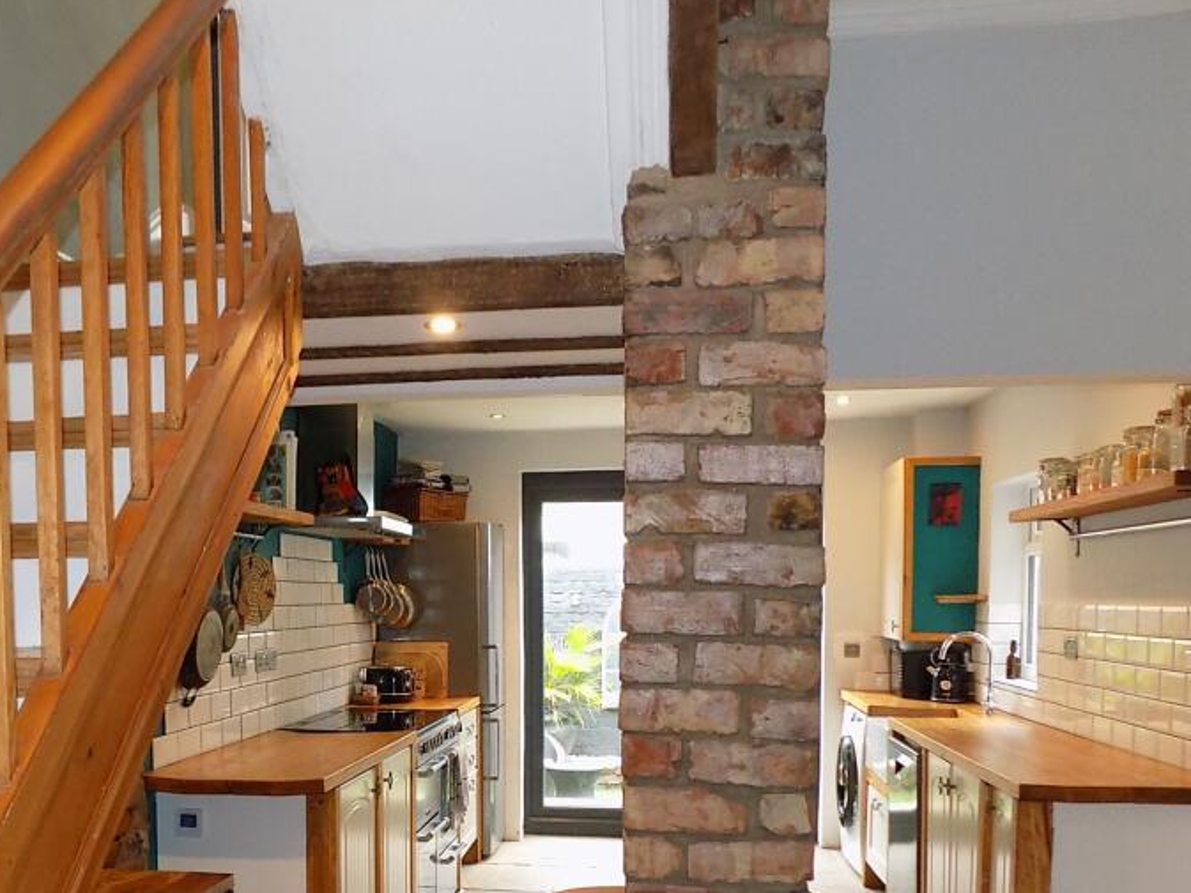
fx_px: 1204
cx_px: 455
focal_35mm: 35
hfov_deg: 52.1
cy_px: 672
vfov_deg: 39.6
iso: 250
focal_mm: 4
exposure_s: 1/30
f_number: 3.1
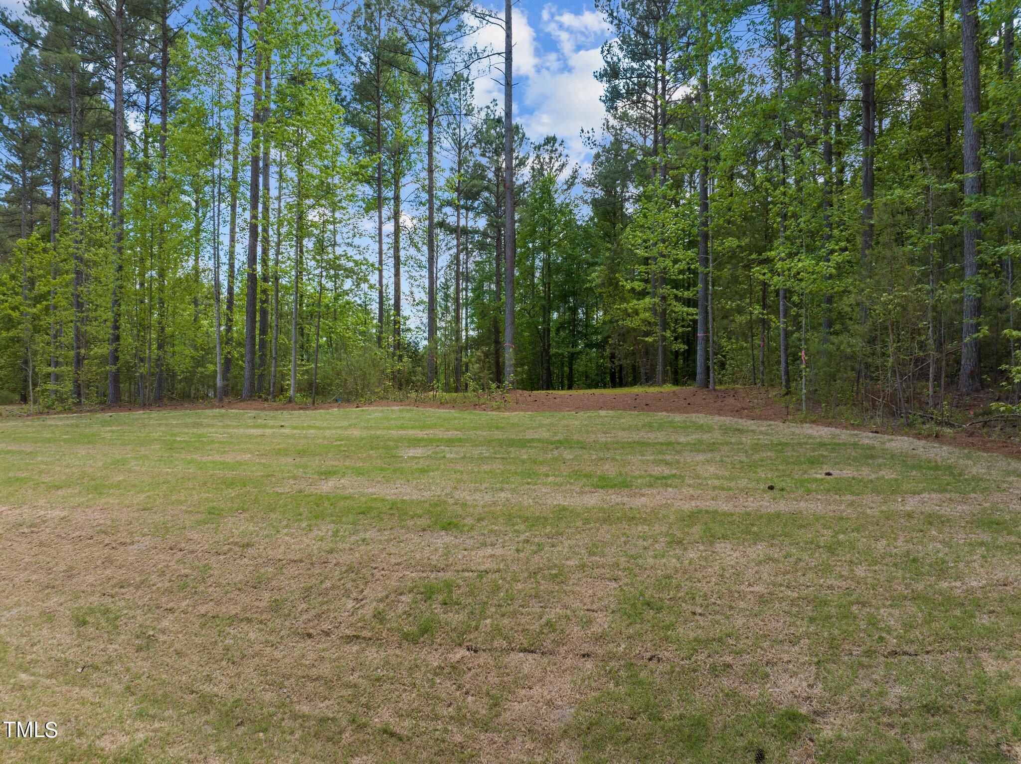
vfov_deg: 56.8
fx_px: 707
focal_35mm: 24
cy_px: 382
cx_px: 510
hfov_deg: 71.6
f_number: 6.3
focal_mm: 12.29
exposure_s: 1/200
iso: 170
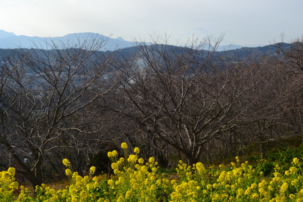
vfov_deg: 29.9
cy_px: 101
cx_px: 152
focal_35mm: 45
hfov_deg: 43.6
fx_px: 379
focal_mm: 30
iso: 400
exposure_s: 1/400
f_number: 11
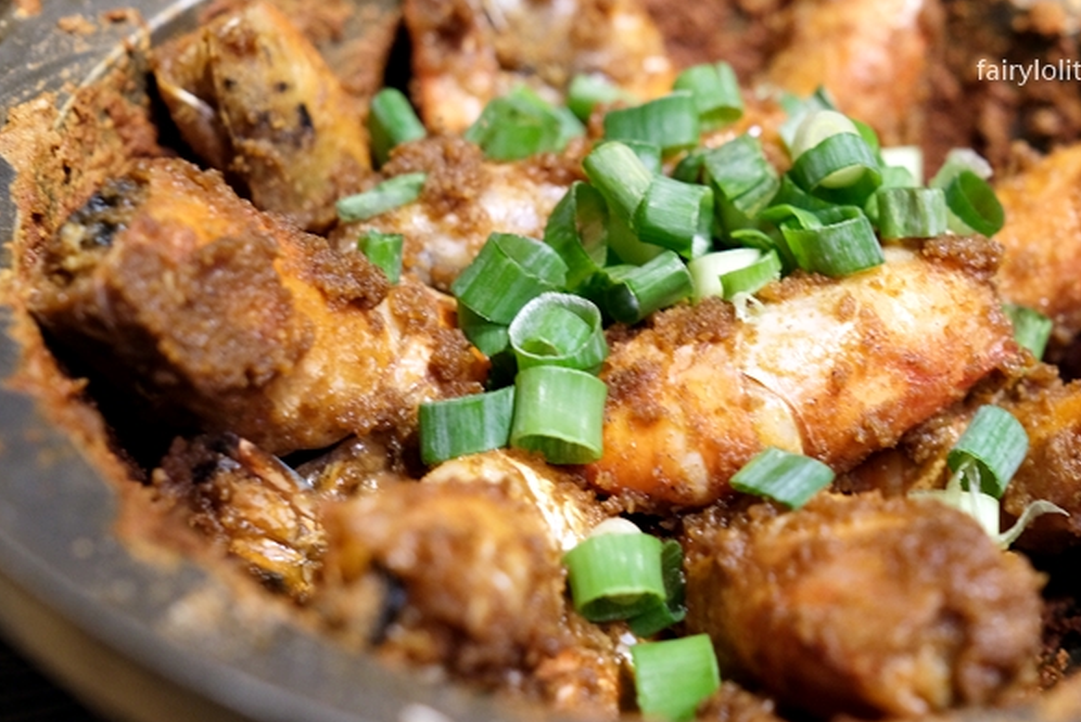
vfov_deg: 25.1
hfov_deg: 36.7
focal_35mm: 54
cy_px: 330
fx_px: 1622
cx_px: 651
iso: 1000
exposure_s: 1/75
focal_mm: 23
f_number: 2.8
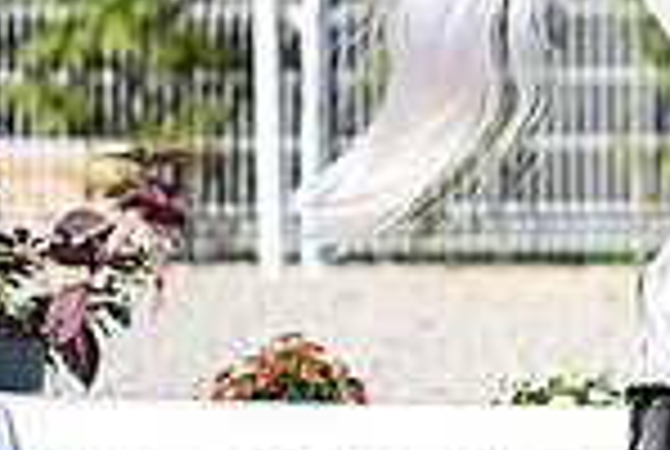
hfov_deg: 1.5
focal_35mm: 1397
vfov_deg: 1.0
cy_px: -160
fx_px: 26051
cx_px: 1246
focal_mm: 360
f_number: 4.5
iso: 560
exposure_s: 1/1600
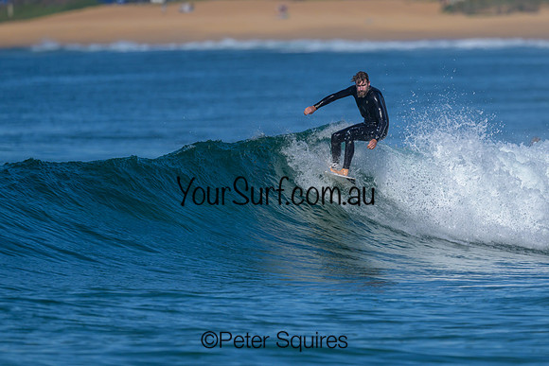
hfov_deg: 1.9
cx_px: 345
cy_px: 144
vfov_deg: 1.3
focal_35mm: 1101
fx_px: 16786
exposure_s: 1/2000
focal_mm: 800
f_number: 6.3
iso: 180
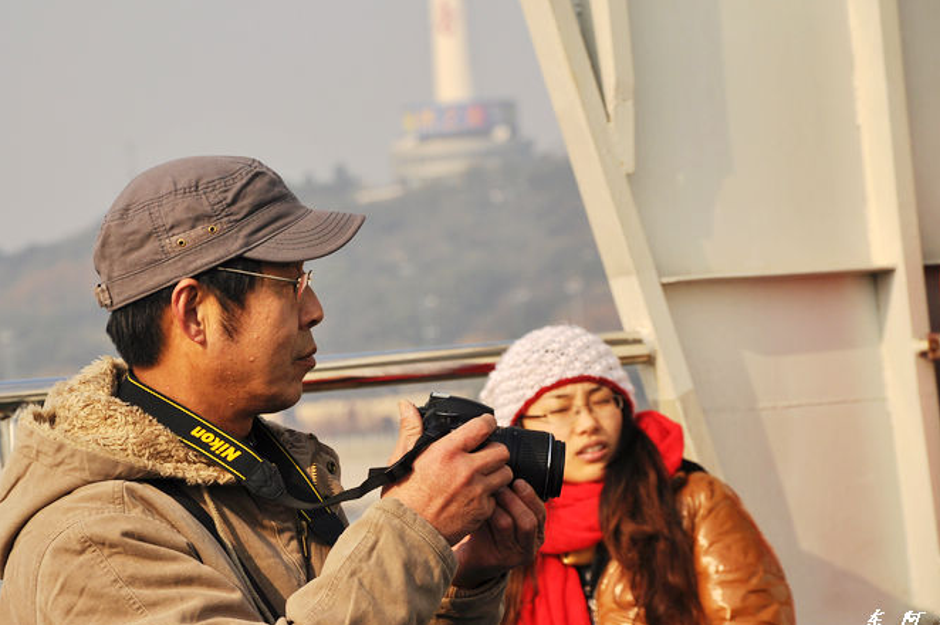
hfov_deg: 11.1
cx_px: 405
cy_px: 263
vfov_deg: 7.4
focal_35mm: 186
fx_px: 4841
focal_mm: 105
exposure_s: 1/1000
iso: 200
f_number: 8
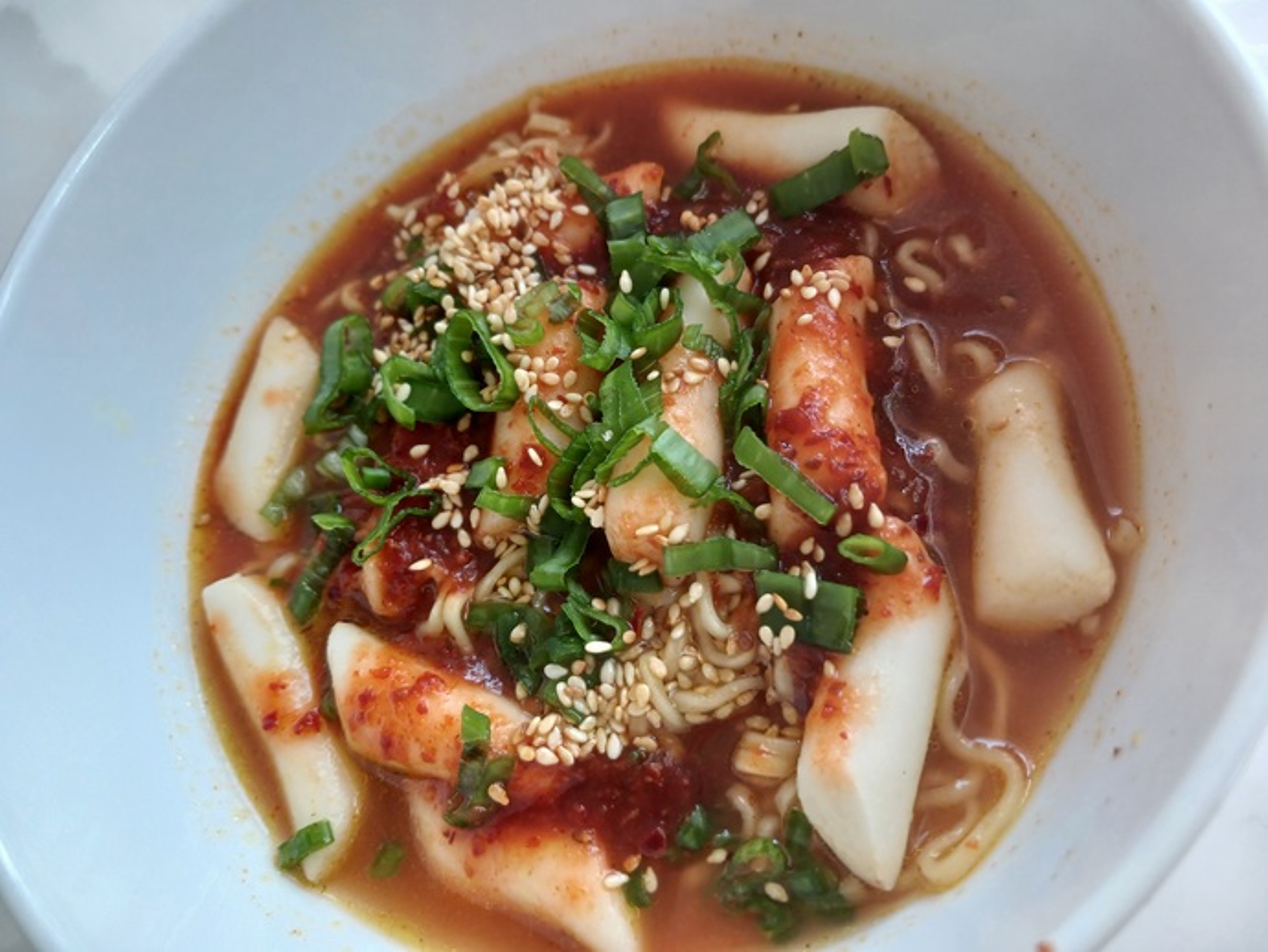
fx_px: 989
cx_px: 634
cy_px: 476
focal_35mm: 27
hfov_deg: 65.3
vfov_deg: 51.4
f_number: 1.8
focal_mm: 4
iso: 40
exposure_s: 1/50
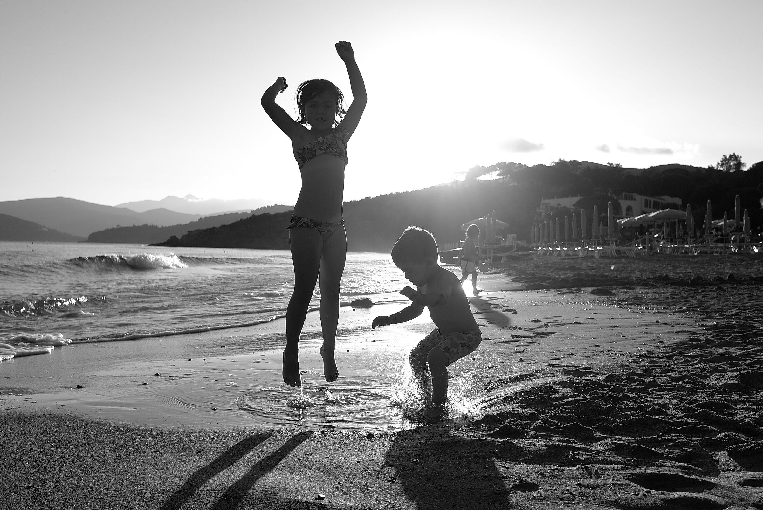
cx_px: 382
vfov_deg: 36.9
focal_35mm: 36
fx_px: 764
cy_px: 255
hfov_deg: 53.1
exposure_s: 1/2000
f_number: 5
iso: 200
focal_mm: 24
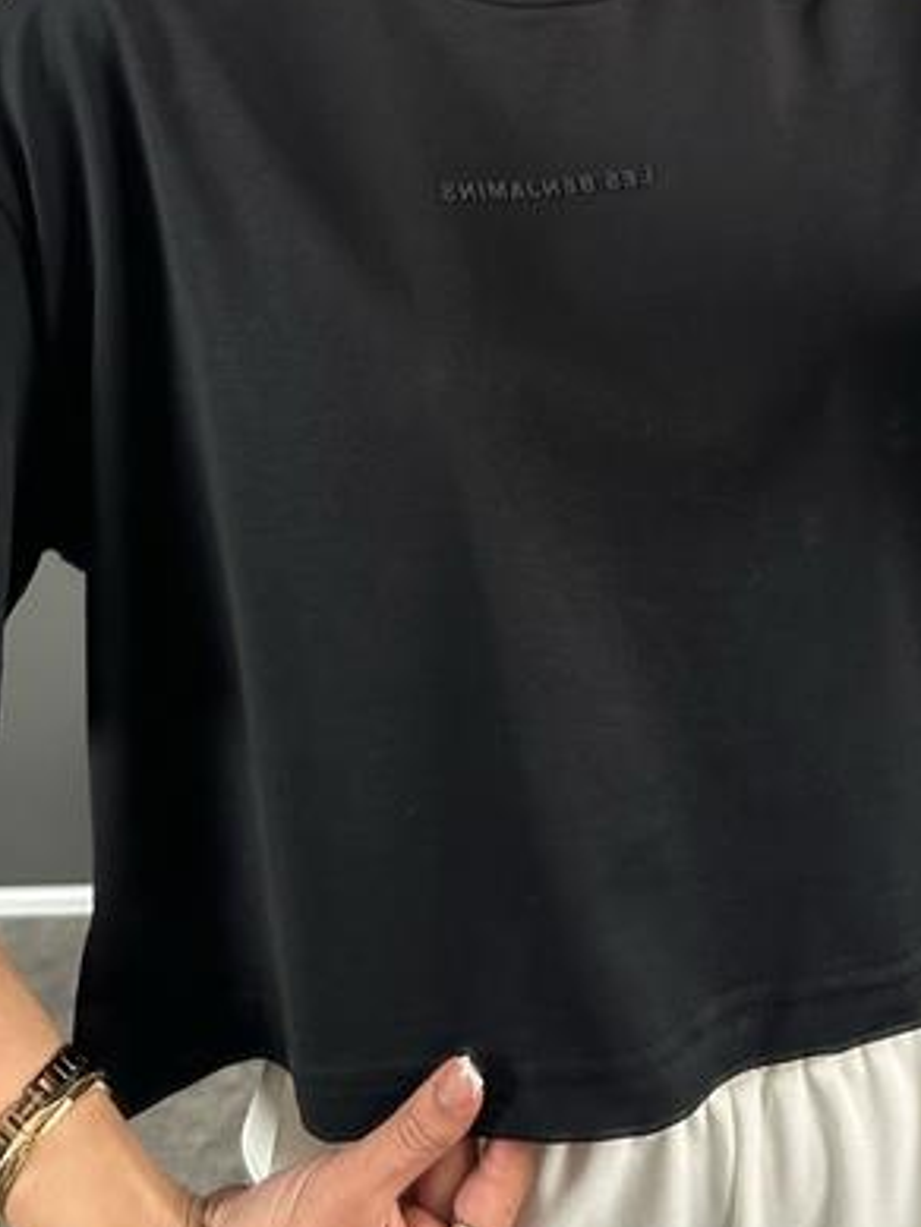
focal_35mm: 58
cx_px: 648
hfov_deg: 25.1
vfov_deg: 30.3
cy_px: -69
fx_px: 2056
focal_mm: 6.86
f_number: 1.78
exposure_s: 1/121
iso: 160
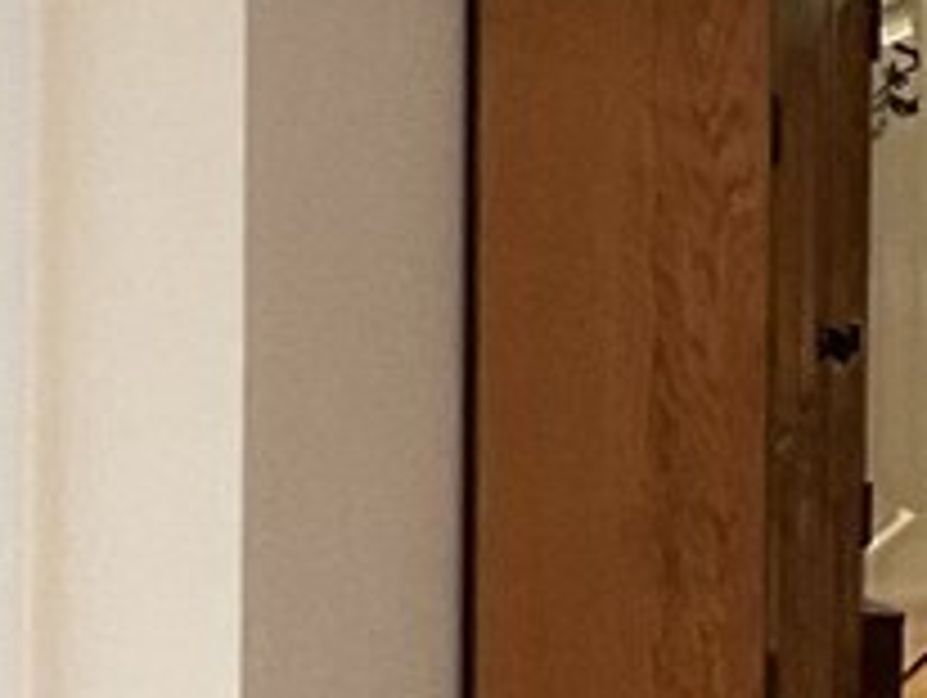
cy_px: -162
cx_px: 1485
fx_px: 6032
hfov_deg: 8.5
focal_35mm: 225
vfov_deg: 6.6
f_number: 1.8
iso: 200
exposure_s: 1/60
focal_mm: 3
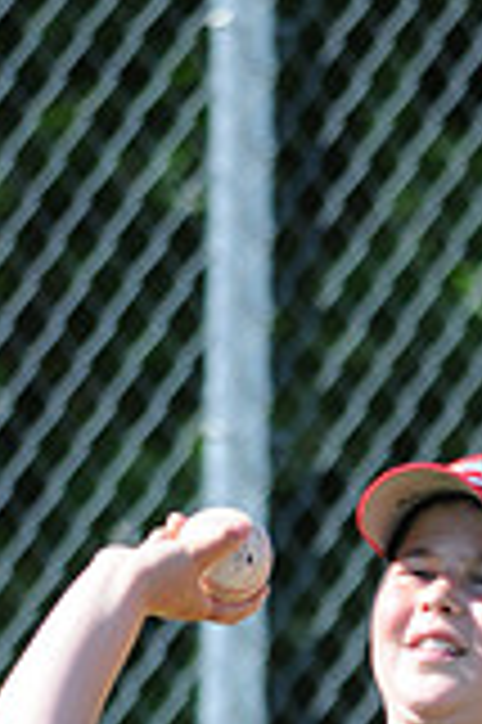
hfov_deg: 0.8
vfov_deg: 1.3
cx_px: 565
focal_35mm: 1623
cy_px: 1214
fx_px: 32663
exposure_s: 1/1250
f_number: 4
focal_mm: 300
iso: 400
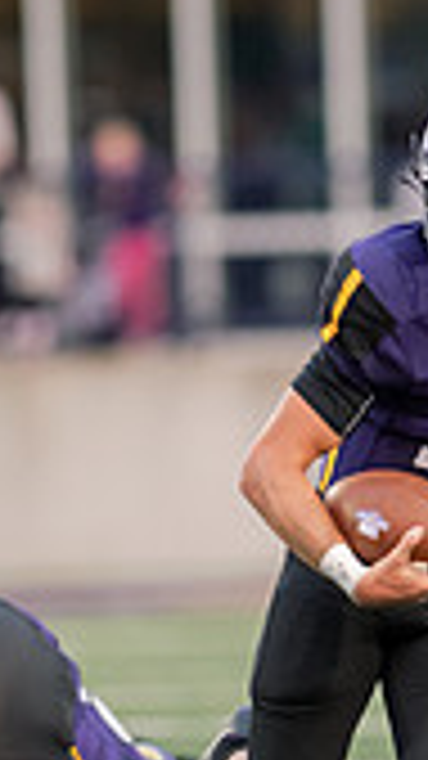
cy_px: 380
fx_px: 21801
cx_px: 347
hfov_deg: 1.1
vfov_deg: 2.0
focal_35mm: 1080
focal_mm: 300
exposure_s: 1/800
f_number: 2.8
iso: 2500
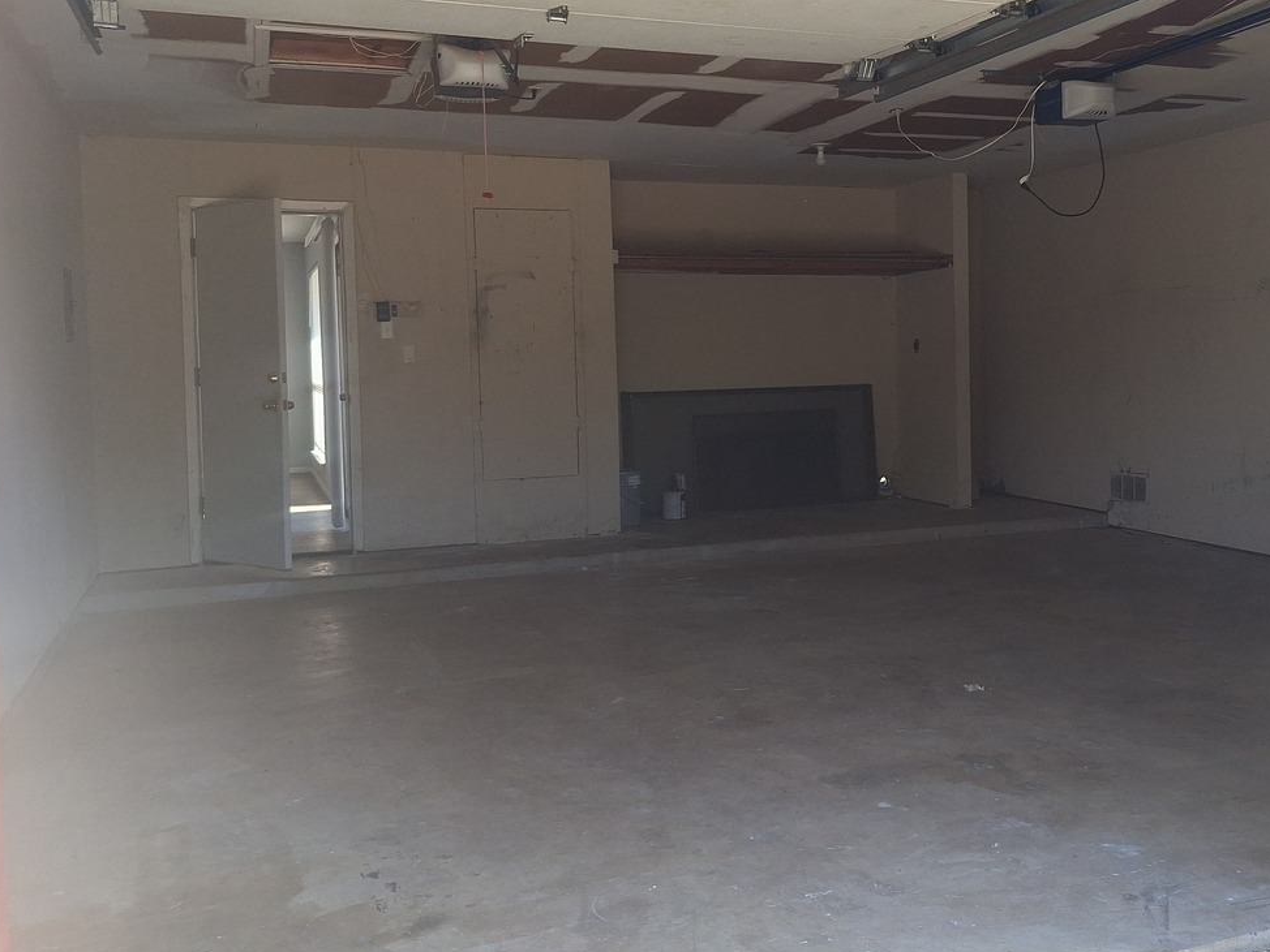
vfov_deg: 41.6
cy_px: 389
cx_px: 776
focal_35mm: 34
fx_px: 1248
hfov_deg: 53.5
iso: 40
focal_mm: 5.54
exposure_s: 1/482
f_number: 1.8
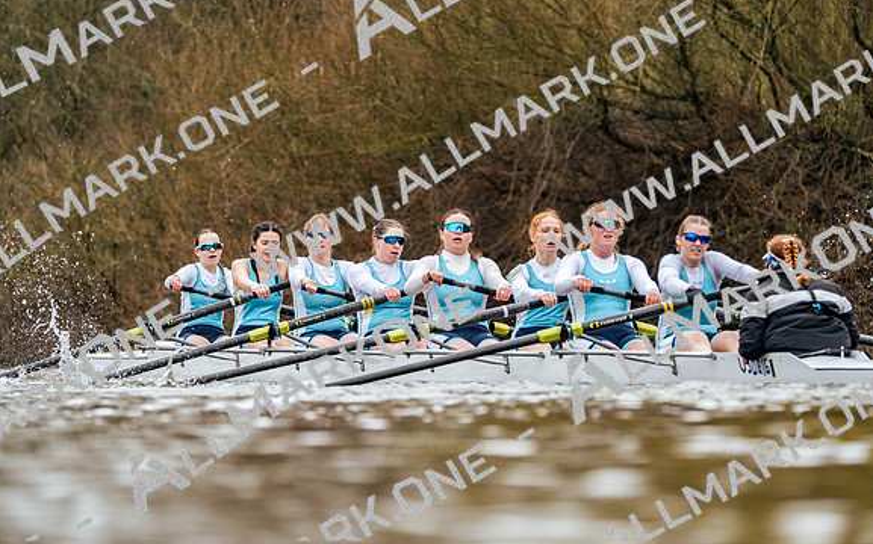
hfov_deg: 5.2
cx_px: 437
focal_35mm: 404
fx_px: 9607
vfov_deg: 3.2
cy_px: 282
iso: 2000
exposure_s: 1/2000
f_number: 6.3
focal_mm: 394
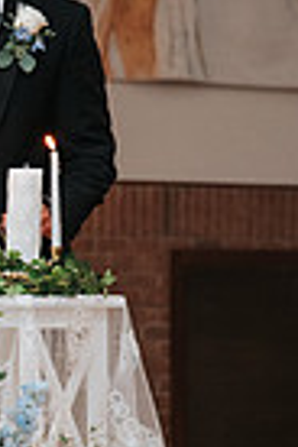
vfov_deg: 3.8
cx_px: -79
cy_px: 155
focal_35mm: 540
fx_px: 6704
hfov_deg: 2.5
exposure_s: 1/200
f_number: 4
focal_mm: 110
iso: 1000
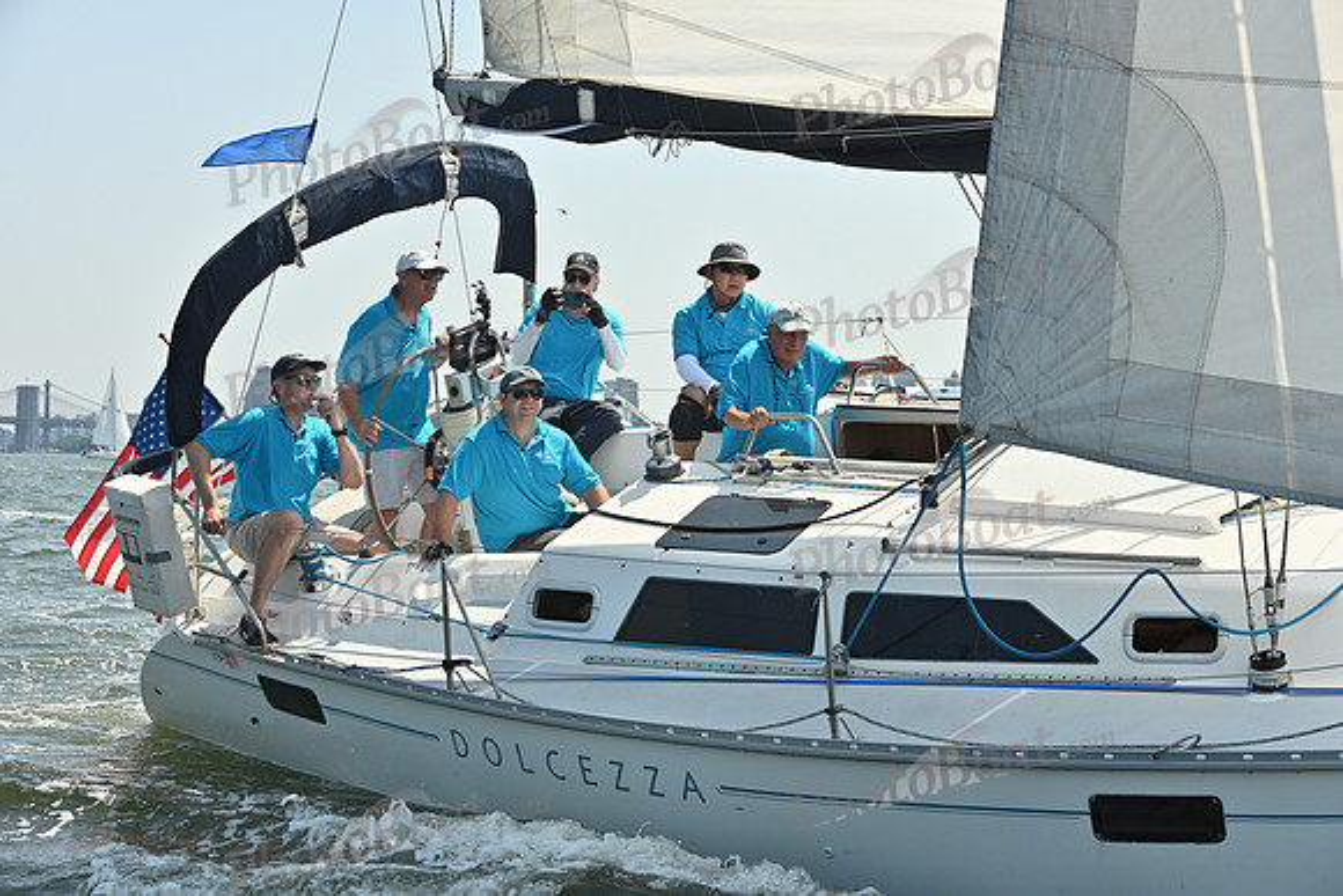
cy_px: 448
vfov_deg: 19.5
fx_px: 2612
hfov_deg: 28.8
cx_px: 672
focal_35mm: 70
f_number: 8
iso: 320
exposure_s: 1/1250
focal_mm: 70
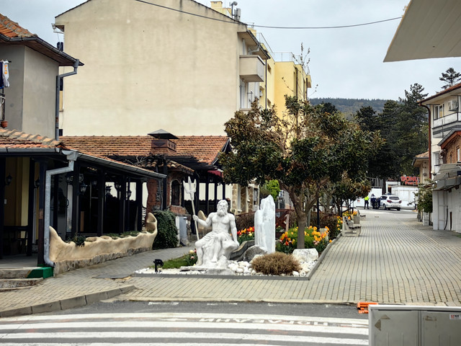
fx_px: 1025
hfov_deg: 25.3
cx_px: 230
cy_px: 173
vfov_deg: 19.1
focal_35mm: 77
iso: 80
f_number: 2
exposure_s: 1/1942
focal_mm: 5.75
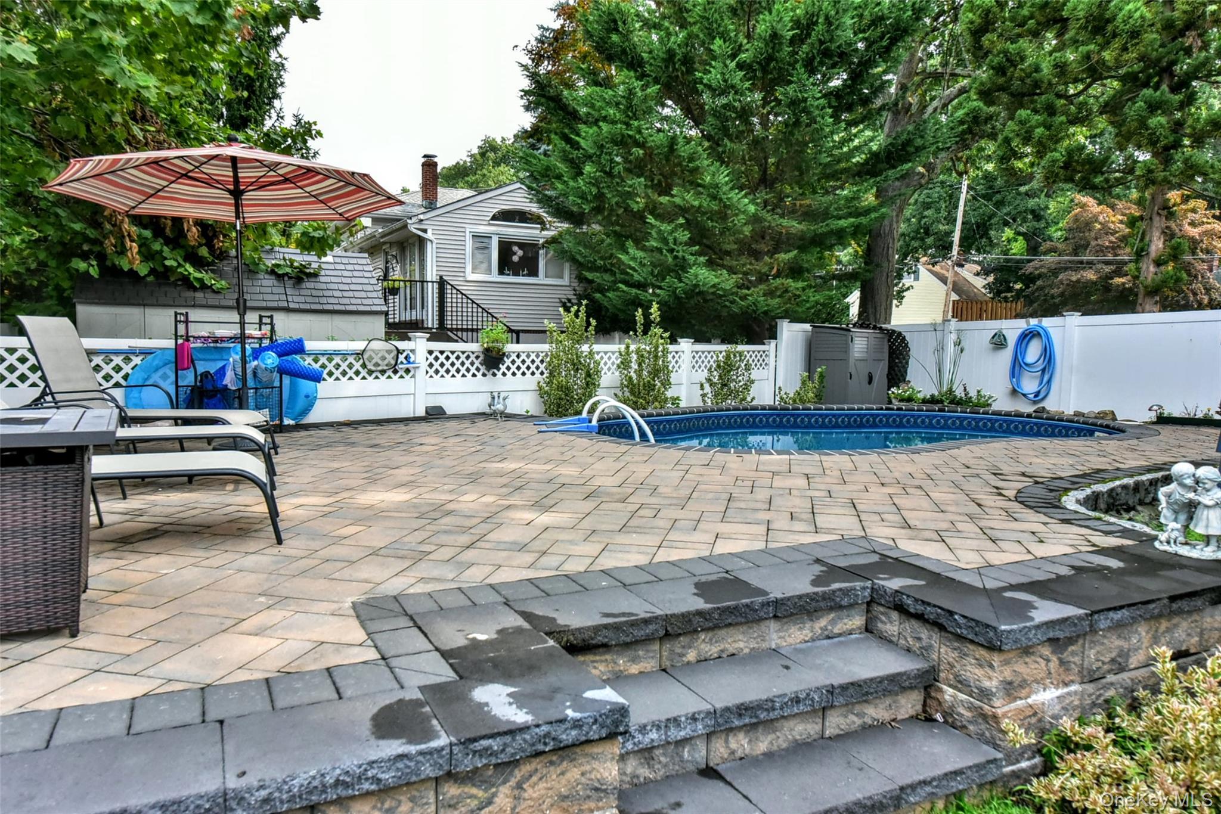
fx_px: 814
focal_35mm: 24
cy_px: 407
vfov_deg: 53.1
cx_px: 610
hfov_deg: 73.7
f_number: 8
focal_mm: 24
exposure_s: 1/4000
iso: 4000
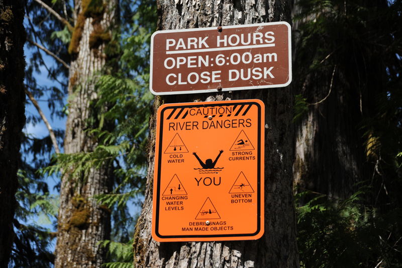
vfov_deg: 13.0
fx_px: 1172
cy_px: 134
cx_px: 201
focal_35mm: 105
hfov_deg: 19.5
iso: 200
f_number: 7.1
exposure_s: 1/800
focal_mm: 105
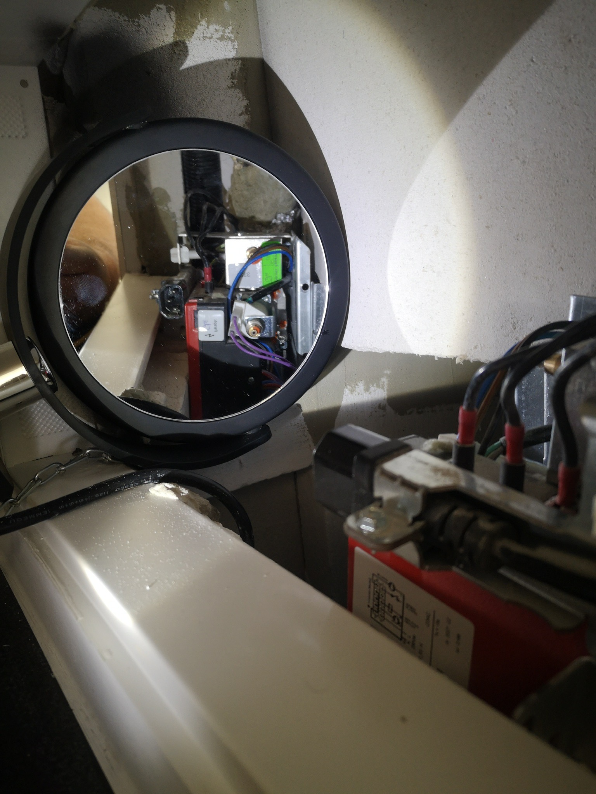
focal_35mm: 27
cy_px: 397
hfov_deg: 51.4
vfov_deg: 65.3
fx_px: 620
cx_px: 298
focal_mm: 3.95
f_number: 1.8
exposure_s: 1/50
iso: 80
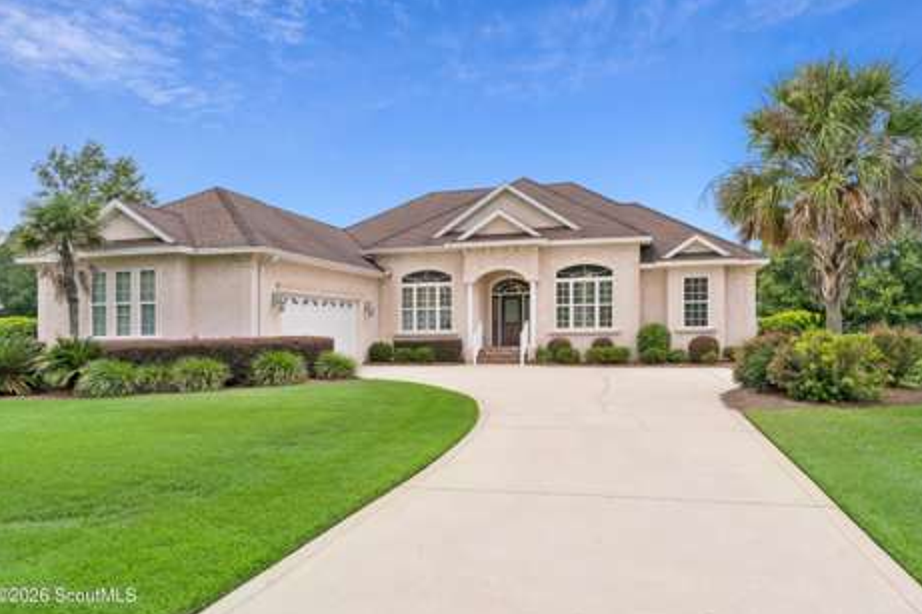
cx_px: 474
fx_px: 640
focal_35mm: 25
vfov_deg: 51.3
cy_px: 304
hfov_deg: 71.5
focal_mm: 24
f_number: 8
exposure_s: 1/800
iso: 250
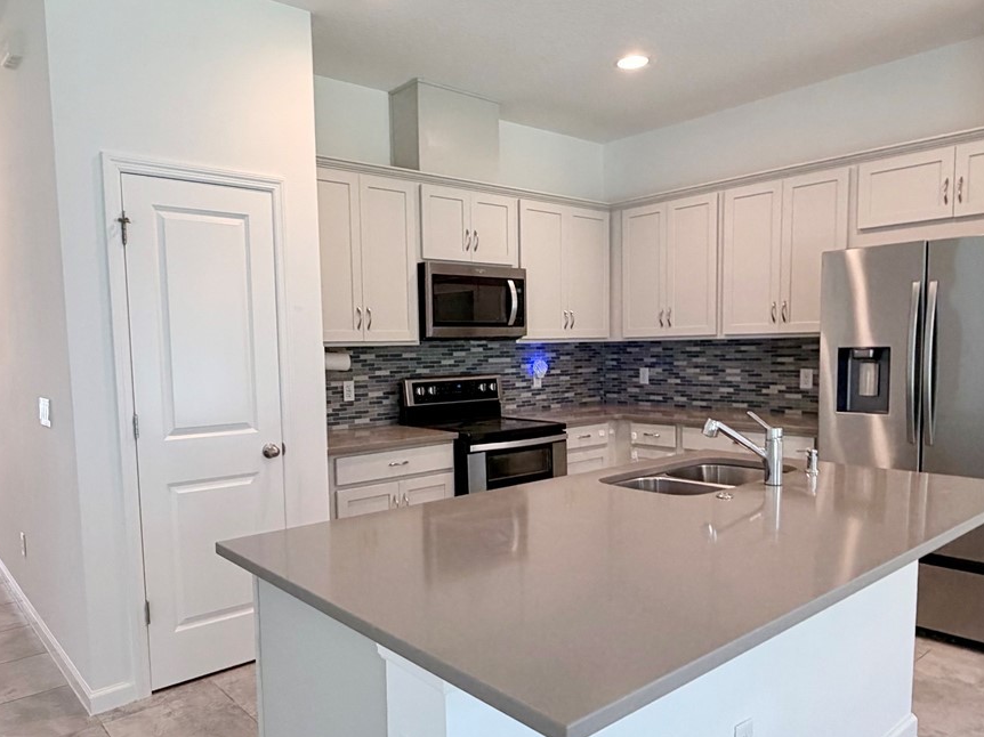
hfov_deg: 67.3
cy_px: 411
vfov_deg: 52.9
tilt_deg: -5.5
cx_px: 461
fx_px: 739
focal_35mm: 26
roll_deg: +2.3
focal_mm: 2.22
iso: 250
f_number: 2.2
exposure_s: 1/120
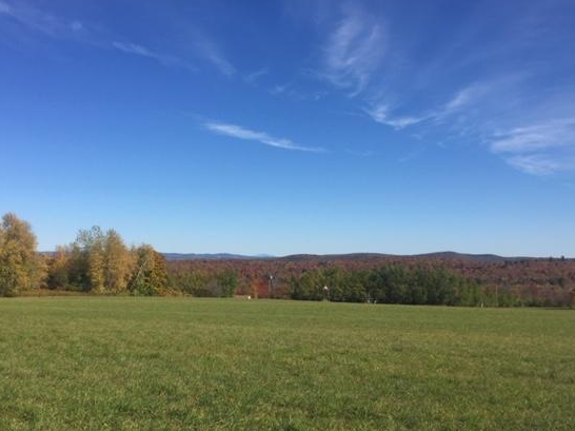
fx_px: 565
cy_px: 227
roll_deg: -0.3
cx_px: 267
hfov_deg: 53.9
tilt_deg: +1.5
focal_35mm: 34
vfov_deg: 41.8
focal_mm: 4.15
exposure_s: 1/2475
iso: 32
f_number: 2.2
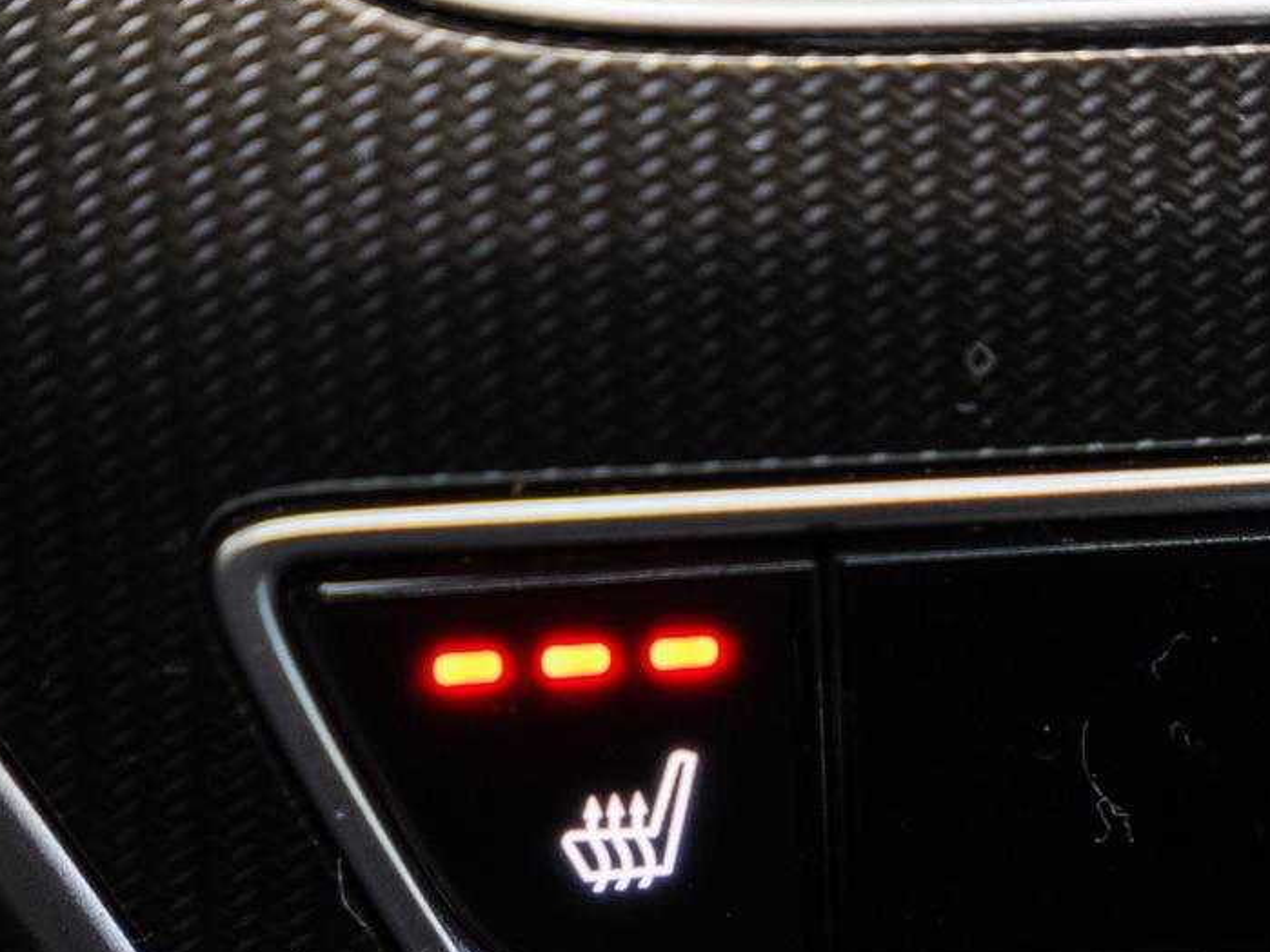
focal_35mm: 174
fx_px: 6383
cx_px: 658
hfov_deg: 11.4
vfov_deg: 8.5
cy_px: 805
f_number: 3.5
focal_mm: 70
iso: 800
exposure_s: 1/40
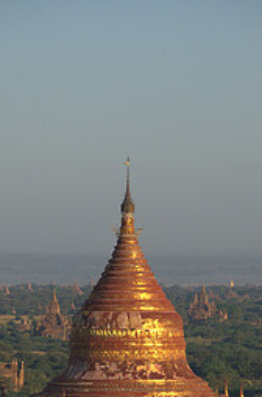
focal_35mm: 279
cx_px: 147
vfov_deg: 7.4
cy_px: 336
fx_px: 3061
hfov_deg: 4.9
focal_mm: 105
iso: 100
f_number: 5.3
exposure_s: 1/500
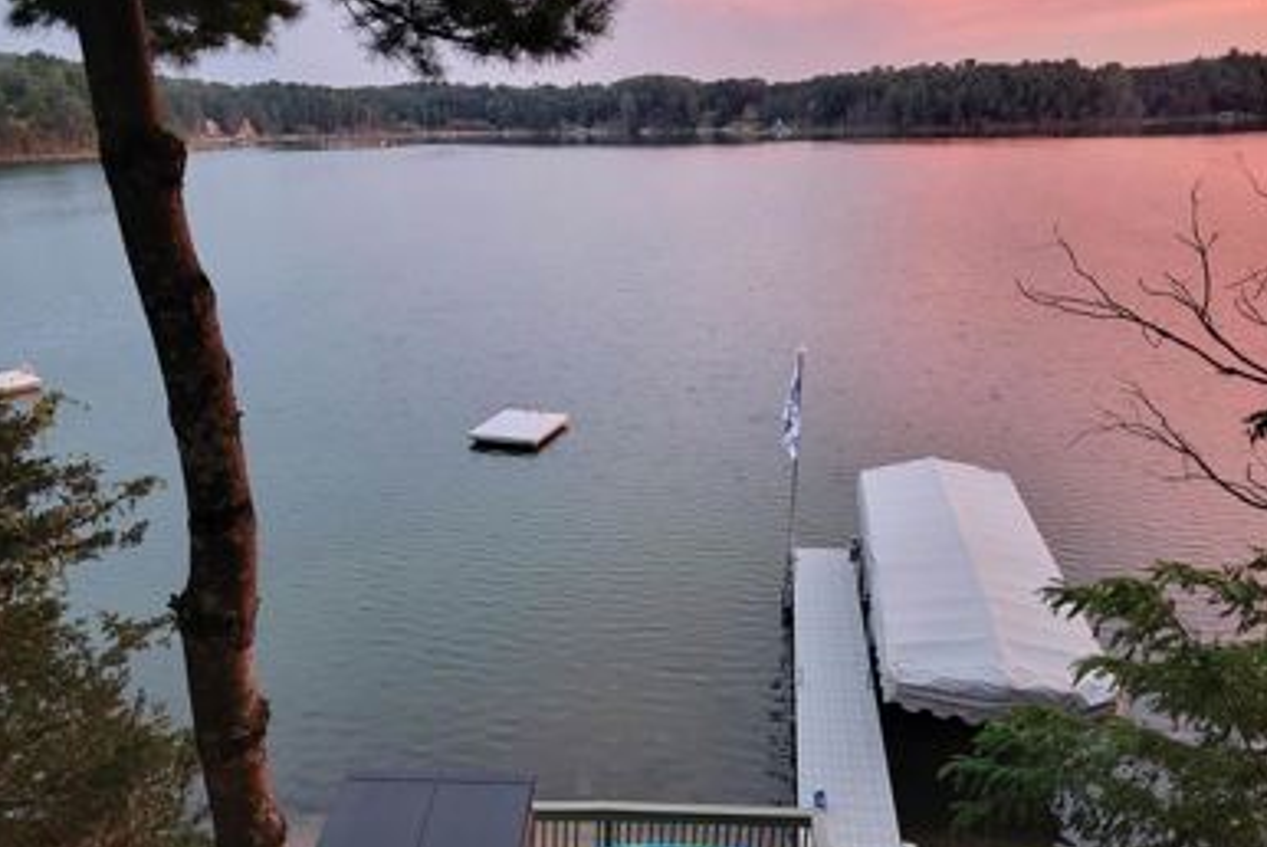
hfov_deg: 65.4
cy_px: 473
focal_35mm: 28
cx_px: 617
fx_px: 986
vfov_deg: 46.4
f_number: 1.8
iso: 320
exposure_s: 1/40
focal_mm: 5.4
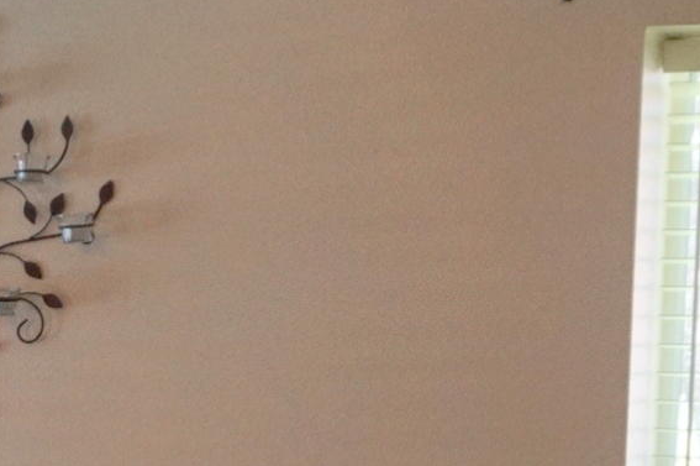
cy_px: 722
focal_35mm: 127
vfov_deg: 10.4
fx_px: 2467
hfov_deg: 15.8
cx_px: -12
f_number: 4
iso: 1250
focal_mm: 16
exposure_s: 1/160
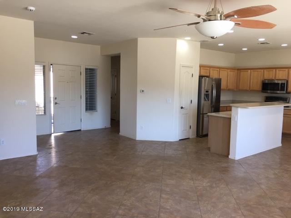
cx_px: 146
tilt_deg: -3.3
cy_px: 109
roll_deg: -1.7
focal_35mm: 29
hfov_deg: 61.7
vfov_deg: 48.2
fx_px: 244
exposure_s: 1/30
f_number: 2.2
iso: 25
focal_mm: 4.15
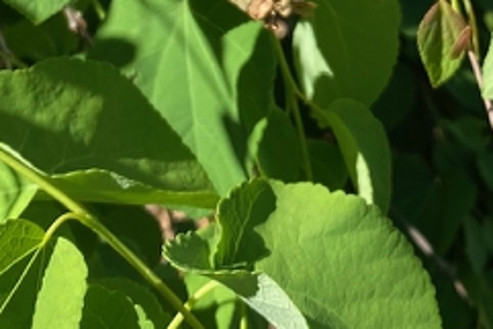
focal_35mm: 115
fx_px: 1576
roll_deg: -3.7
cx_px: 434
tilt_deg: -11.1
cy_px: -204
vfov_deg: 11.3
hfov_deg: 17.5
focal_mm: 4.25
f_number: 1.8
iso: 32
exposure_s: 1/999
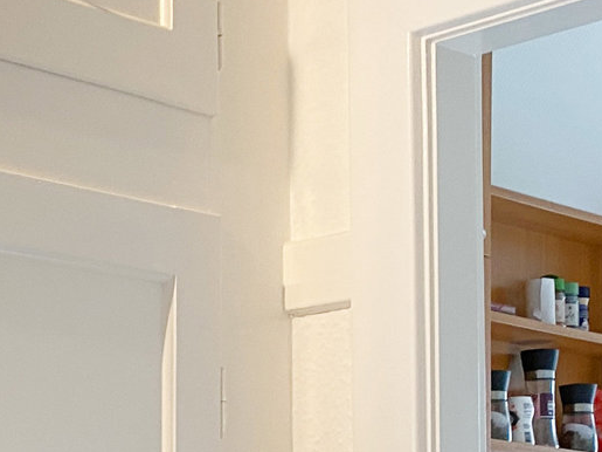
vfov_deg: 14.1
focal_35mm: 101
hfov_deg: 17.2
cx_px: -348
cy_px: 585
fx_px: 1756
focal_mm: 4.25
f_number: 1.8
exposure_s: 1/50
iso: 80
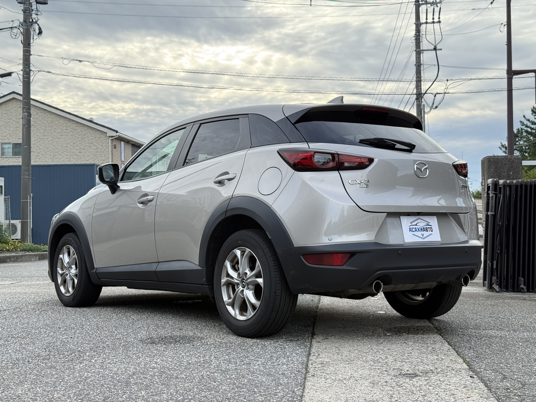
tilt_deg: +1.6
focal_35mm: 48
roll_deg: +0.8
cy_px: 201
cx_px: 268
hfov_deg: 39.7
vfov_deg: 30.3
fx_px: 743
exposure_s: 1/699
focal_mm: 6.76
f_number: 1.78
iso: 100
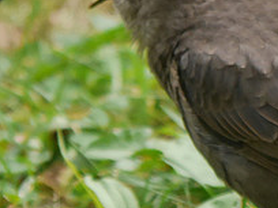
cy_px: 73
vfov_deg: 0.9
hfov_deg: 1.2
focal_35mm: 1705
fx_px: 13693
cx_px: 165
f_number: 5.6
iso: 1250
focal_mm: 300
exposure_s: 1/320
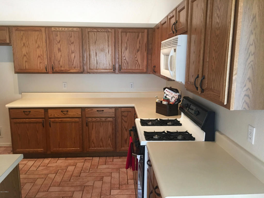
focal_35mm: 29
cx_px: 132
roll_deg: -0.6
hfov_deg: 61.7
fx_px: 221
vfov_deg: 48.2
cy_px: 99
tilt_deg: -9.8
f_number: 2.2
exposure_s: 1/15
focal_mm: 4.15
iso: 64
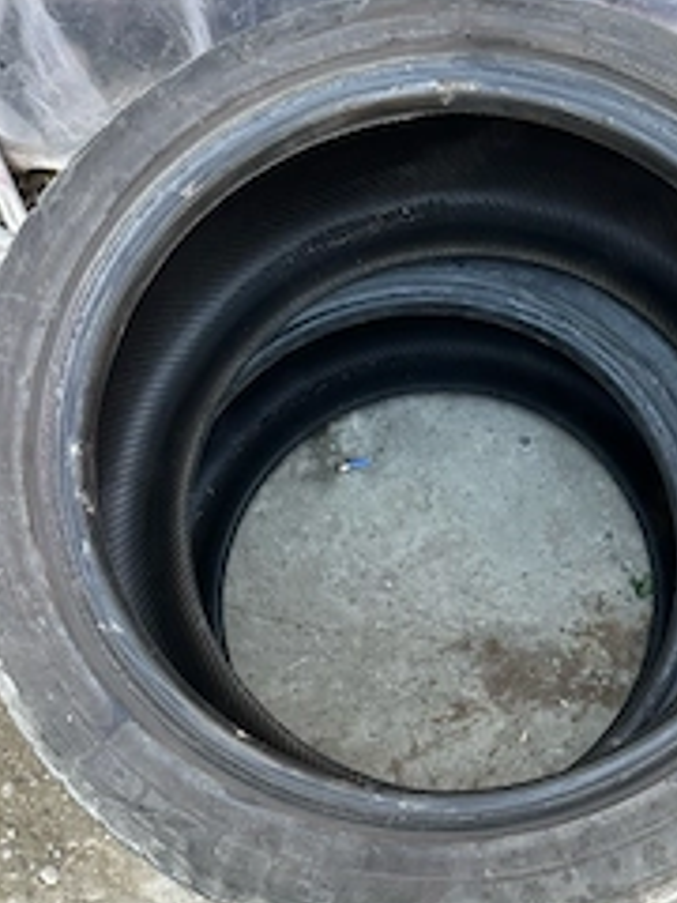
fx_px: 1043
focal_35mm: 40
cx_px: 474
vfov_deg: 46.5
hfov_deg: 35.5
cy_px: 542
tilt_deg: -76.9
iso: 125
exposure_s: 1/121
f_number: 1.78
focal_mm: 6.86
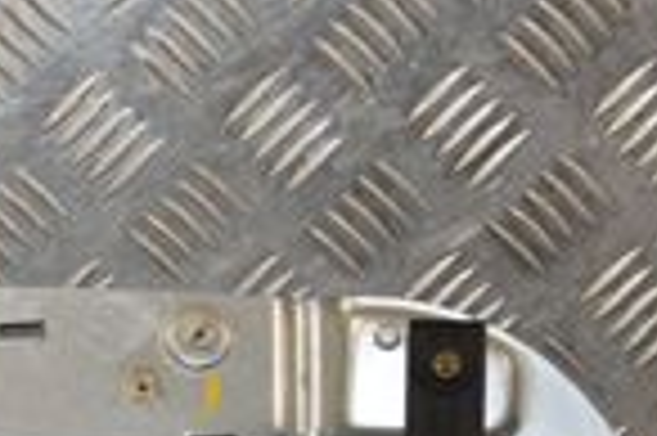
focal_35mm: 164
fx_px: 2993
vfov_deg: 8.1
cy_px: 737
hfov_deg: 12.1
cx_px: -212
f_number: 7.1
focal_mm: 25
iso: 800
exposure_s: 1/200
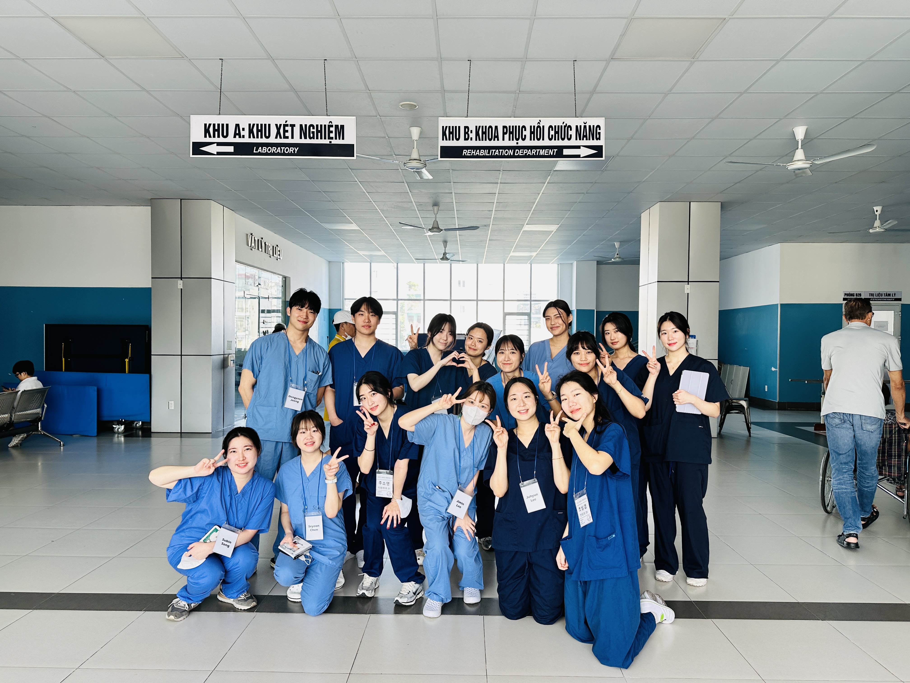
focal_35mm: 24
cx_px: 455
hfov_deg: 71.6
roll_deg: -0.6
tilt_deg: +1.0
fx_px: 631
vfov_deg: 56.8
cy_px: 342
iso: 64
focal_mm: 6.86
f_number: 1.78
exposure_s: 1/137
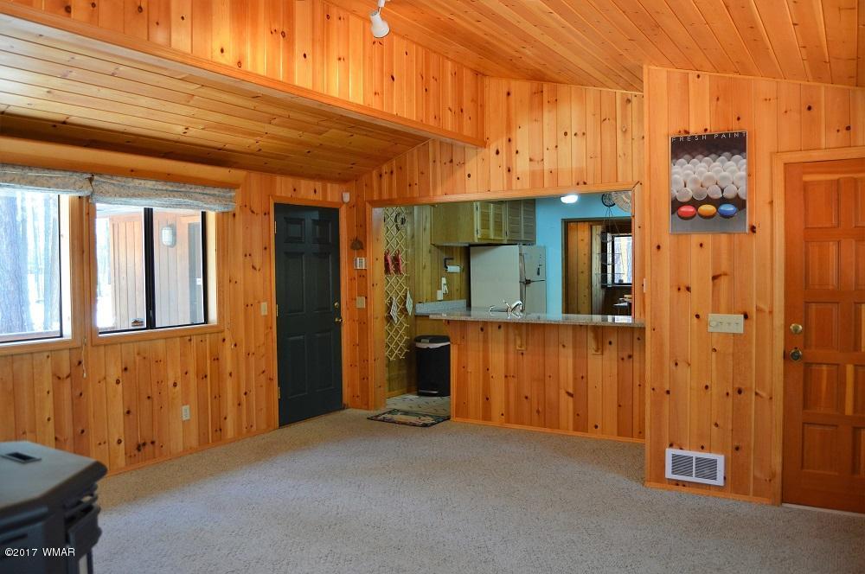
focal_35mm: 27
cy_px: 287
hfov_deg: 67.4
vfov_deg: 47.8
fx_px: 648
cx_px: 432
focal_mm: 18
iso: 500
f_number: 3.5
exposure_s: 1/60
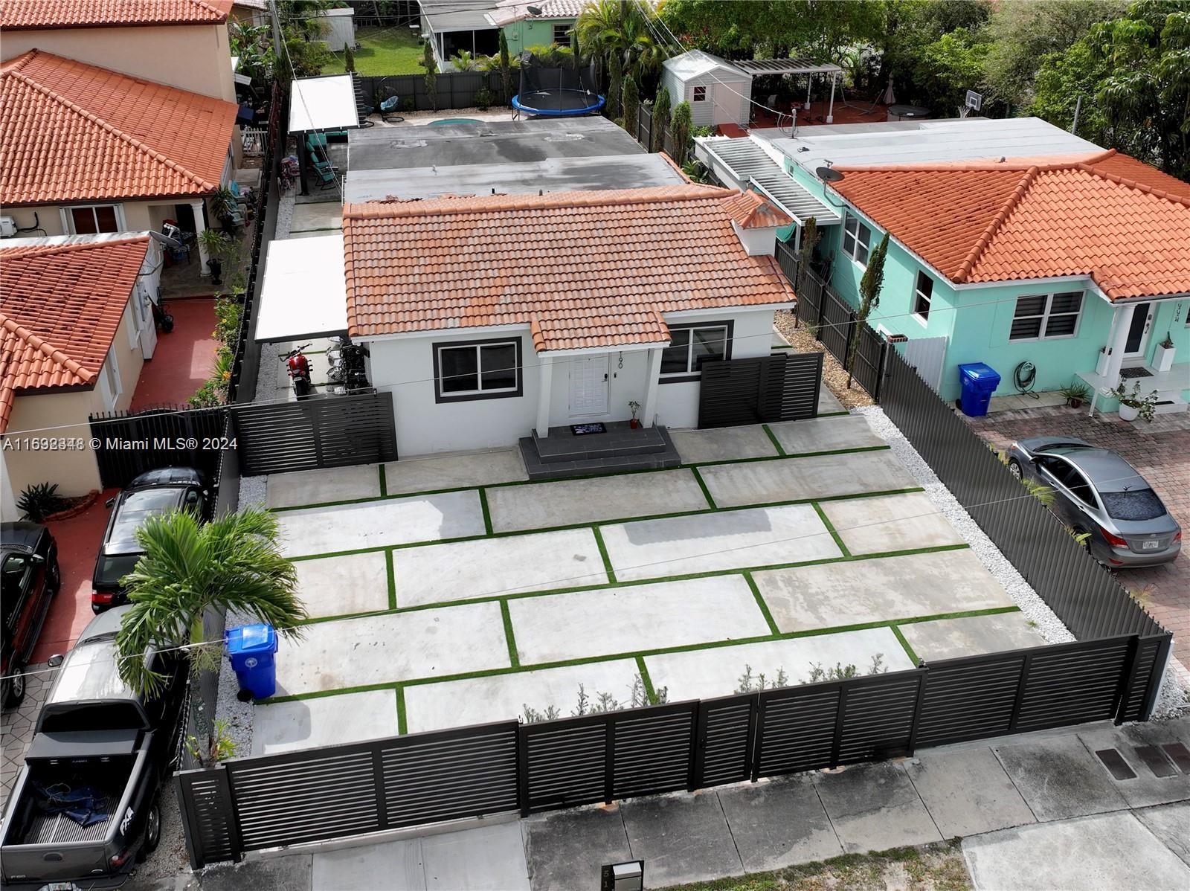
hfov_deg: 71.6
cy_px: 446
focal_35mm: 24
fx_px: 825
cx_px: 595
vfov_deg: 56.8
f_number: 2.8
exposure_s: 1/2000
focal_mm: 12.29
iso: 130
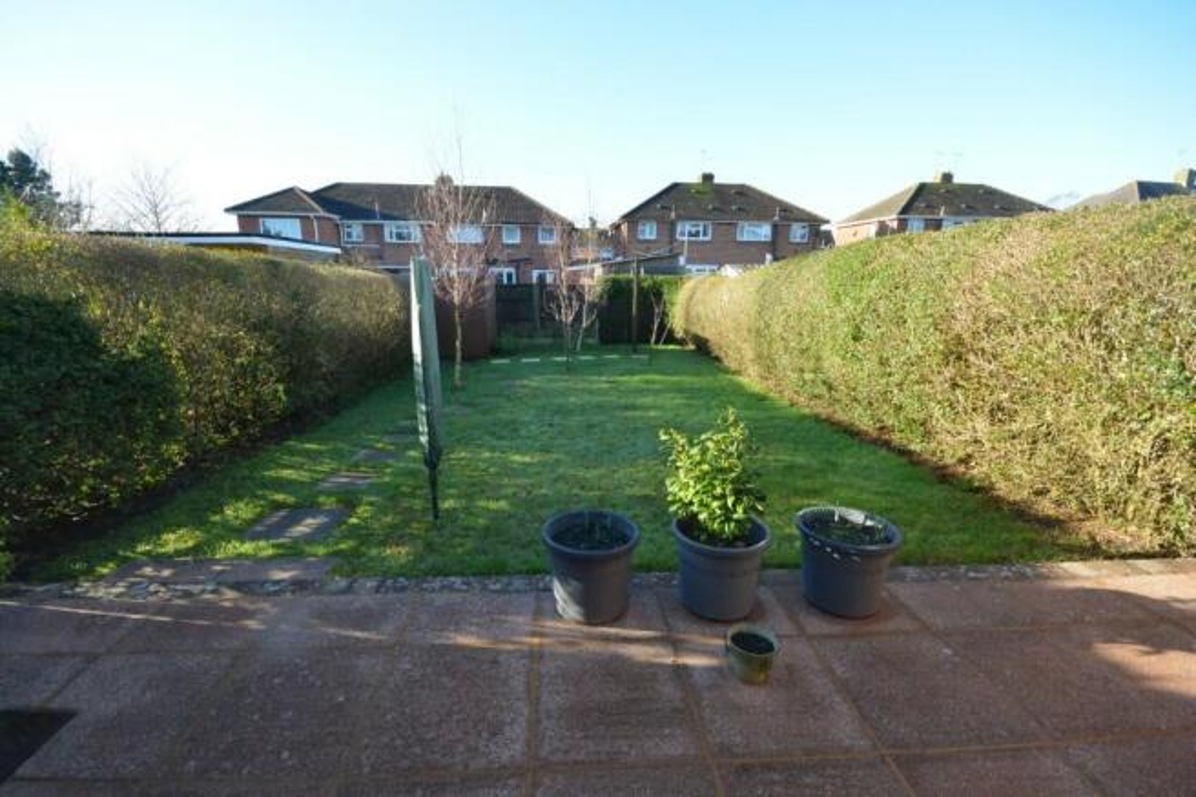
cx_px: 598
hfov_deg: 100.4
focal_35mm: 15
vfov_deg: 77.3
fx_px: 498
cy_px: 398
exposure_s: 1/160
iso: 400
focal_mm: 10
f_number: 8
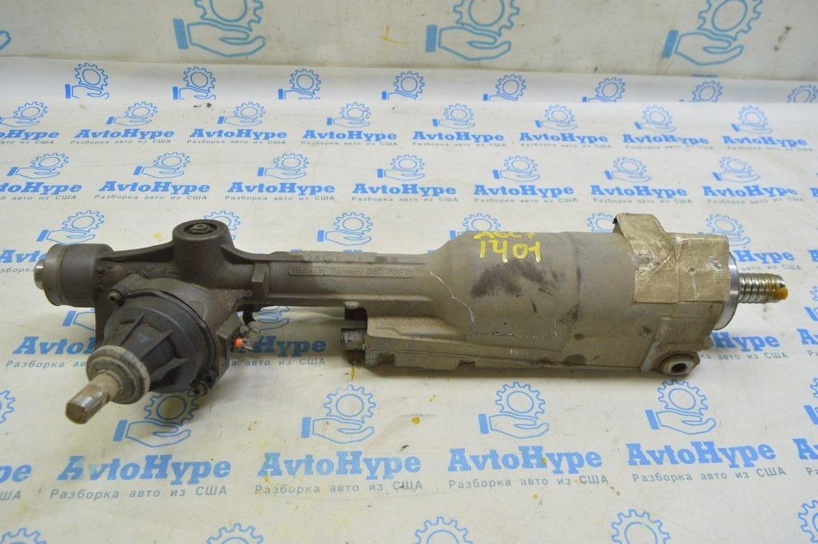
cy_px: 272
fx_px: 613
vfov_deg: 47.9
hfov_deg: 67.4
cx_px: 409
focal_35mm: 27
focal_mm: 18
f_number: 5.6
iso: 400
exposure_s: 1/20
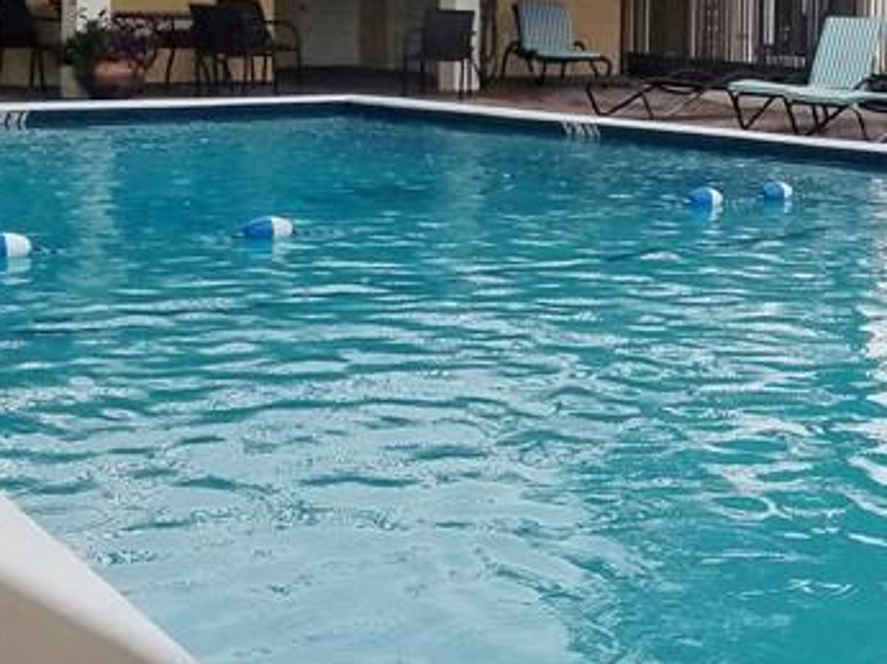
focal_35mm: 80
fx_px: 2048
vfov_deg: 18.2
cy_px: 113
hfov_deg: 23.6
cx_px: 846
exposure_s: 1/376
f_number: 1.7
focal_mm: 4.25
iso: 50
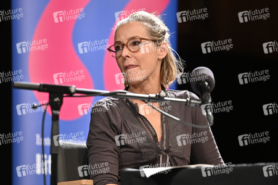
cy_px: 92
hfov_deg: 10.3
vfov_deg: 6.9
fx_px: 1543
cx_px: 139
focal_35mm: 200
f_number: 2.8
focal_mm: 200
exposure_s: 1/320
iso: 1600
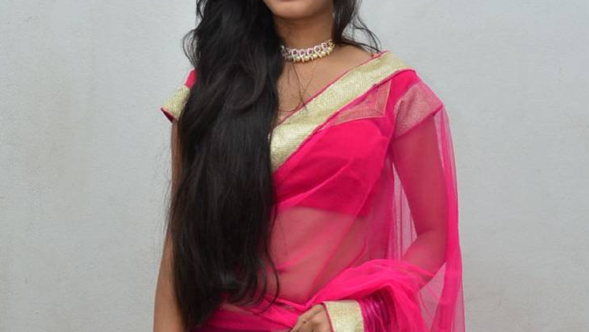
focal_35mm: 71
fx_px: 1109
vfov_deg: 16.5
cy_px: 364
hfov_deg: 29.7
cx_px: 319
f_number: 5.6
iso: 800
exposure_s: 1/125
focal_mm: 22
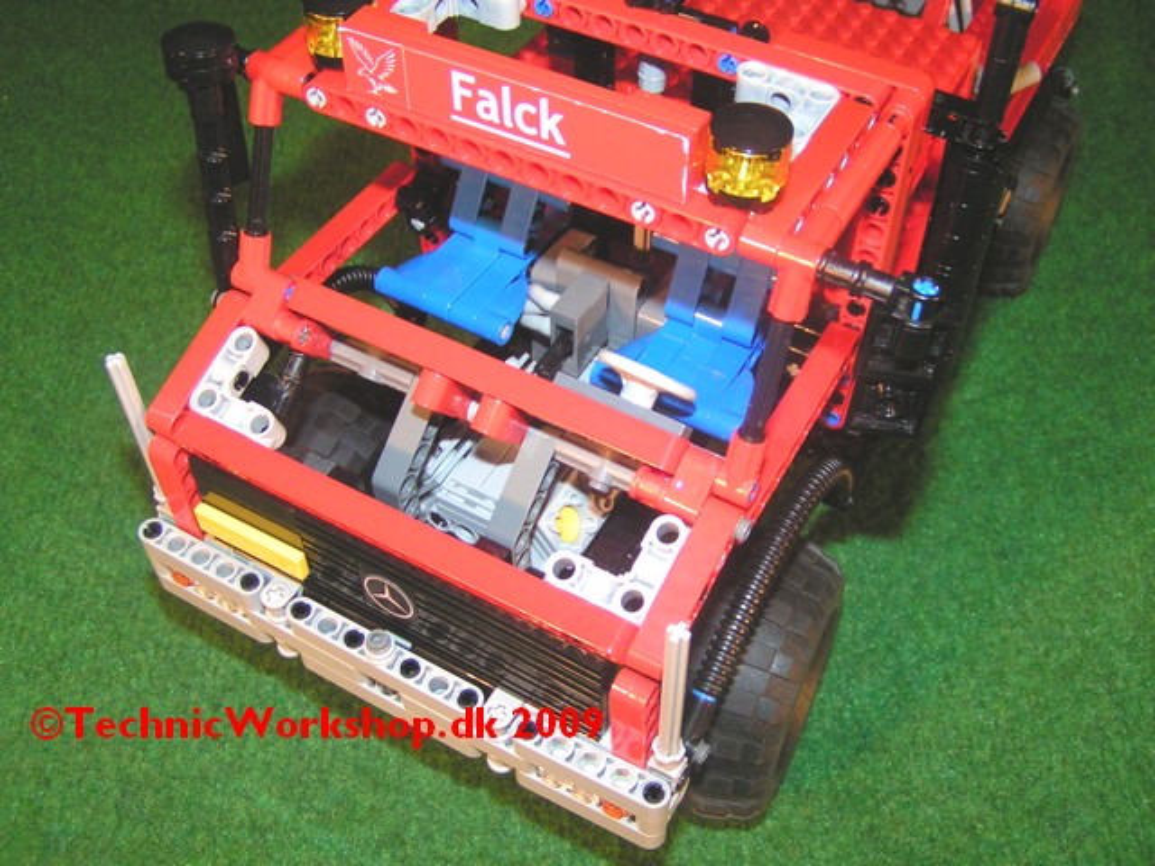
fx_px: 1268
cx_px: 578
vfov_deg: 37.7
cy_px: 433
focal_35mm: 38
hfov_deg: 49.0
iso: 200
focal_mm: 5.8
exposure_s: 1/40
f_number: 2.8
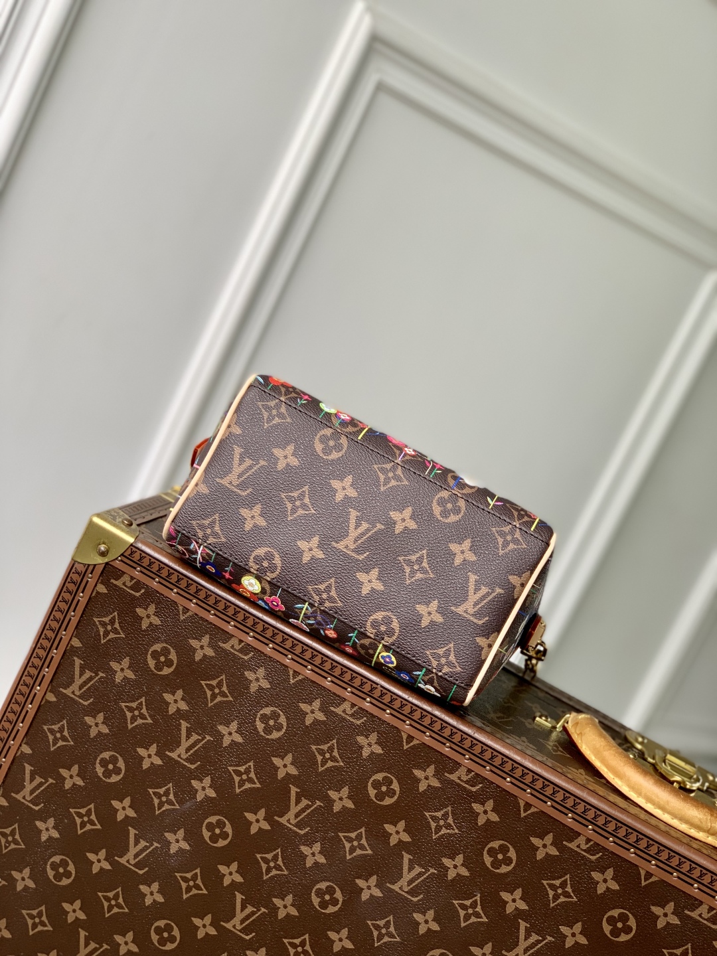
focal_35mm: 52
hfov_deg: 28.0
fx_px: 1436
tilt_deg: -10.3
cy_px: 478
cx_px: 358
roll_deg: -26.2
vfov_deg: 36.8
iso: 50
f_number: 2.4
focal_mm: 6
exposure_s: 1/122
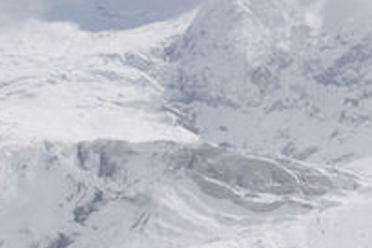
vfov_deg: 2.2
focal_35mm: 636
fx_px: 6571
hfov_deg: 3.2
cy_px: -113
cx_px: -594
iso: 100
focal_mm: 81
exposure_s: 1/500
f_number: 10
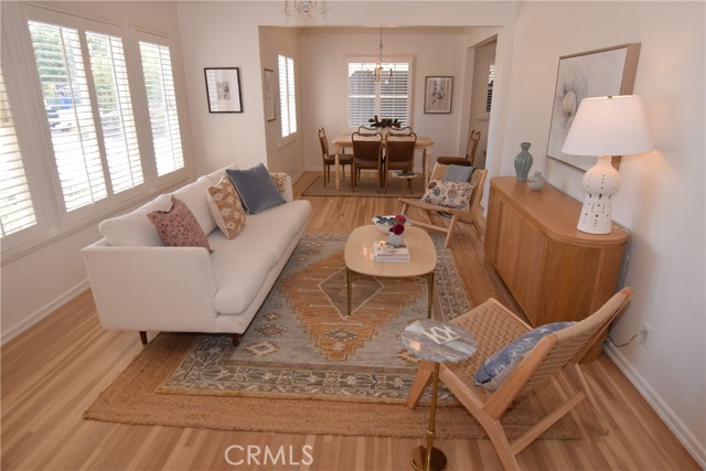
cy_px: 236
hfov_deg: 81.2
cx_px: 353
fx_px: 412
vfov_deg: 59.5
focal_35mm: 21
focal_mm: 14
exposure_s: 1/60
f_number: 4
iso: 100
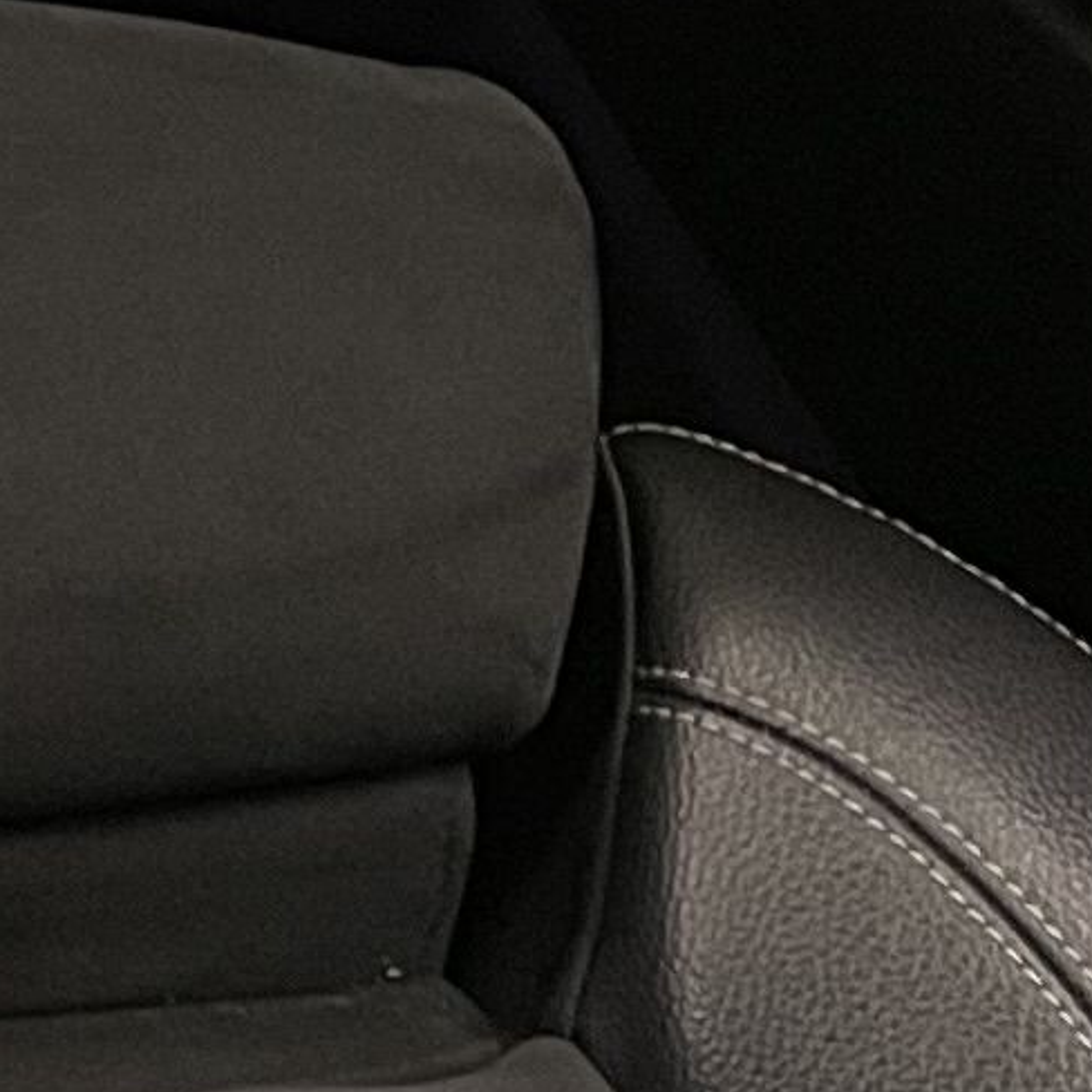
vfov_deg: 9.1
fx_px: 6781
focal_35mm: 190
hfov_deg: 7.2
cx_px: -3066
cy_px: -119
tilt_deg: -45.1
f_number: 1.6
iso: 250
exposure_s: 1/50
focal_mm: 4.2
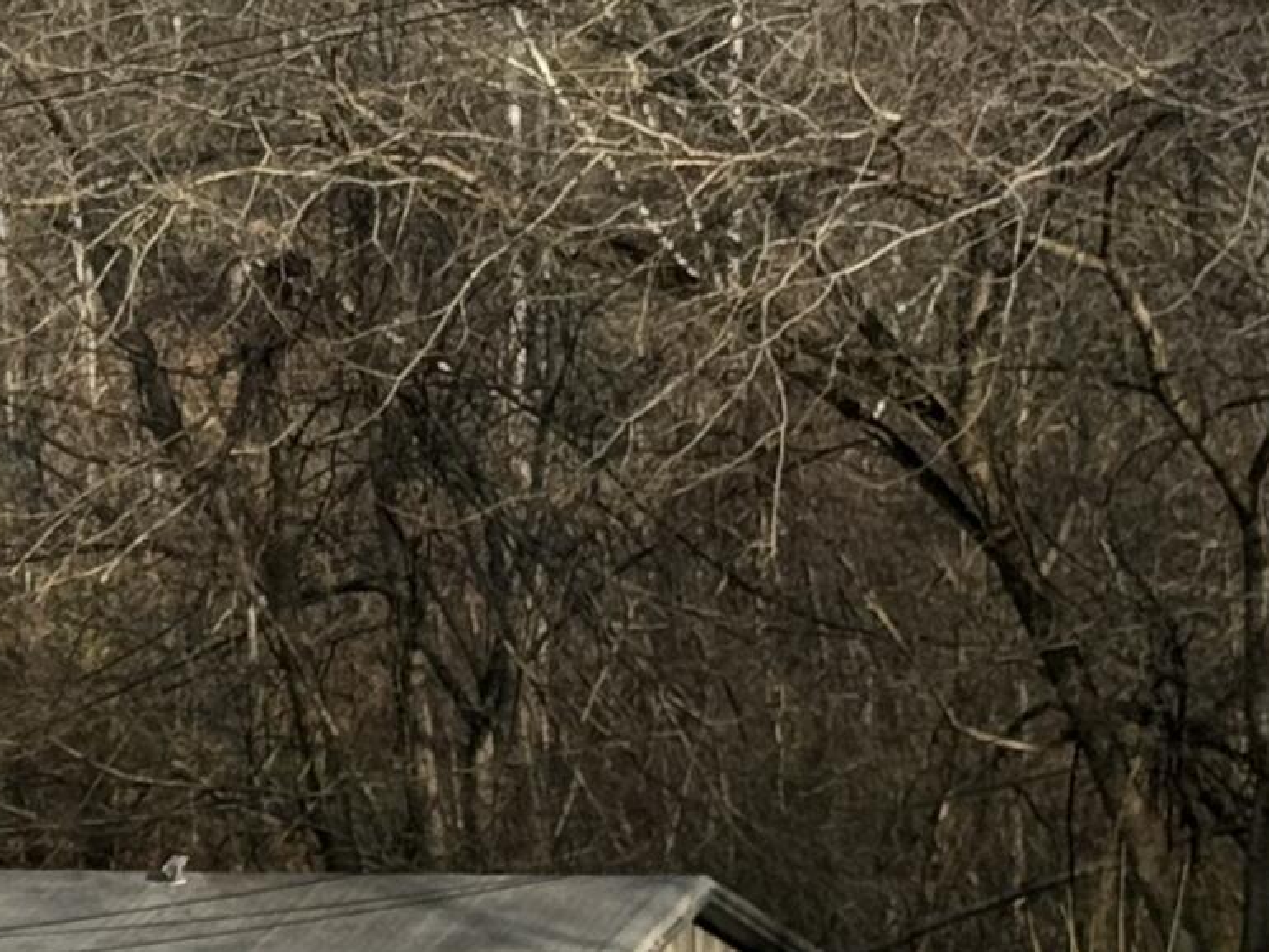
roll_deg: +1.0
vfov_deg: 7.9
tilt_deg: -2.9
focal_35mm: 187
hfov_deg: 10.2
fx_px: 6857
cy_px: 875
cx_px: -613
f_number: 1.78
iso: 64
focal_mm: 6.76
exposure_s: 1/3425
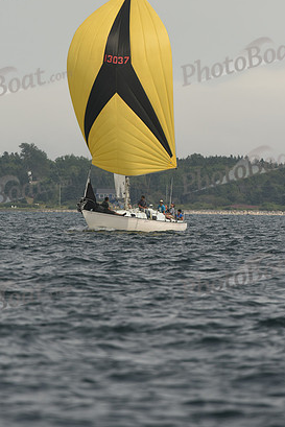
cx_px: 127
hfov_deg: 2.4
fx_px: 6727
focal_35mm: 567
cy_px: 128
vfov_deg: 3.6
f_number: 7.1
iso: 250
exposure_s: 1/1000
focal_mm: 400
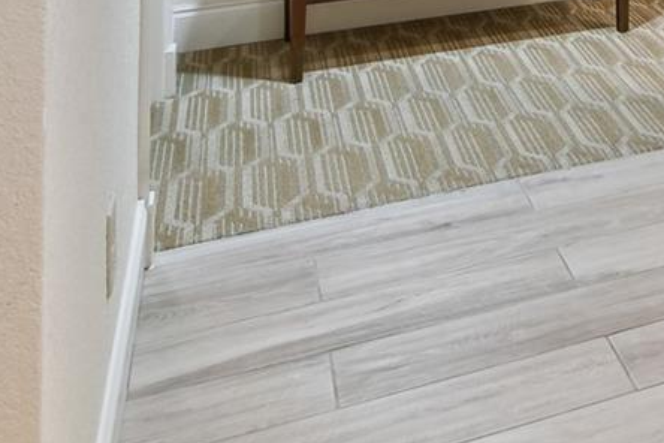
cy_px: -335
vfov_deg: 19.4
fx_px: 996
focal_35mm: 54
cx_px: 688
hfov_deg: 33.3
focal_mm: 10
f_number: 8
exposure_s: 1/1.67
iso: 100
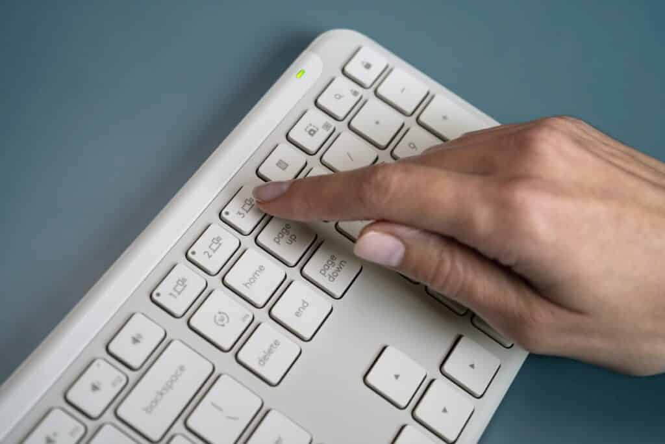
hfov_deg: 39.6
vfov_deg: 27.0
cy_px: 222
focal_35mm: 50
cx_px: 332
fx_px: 924
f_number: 5
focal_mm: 50
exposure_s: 1/125
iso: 200
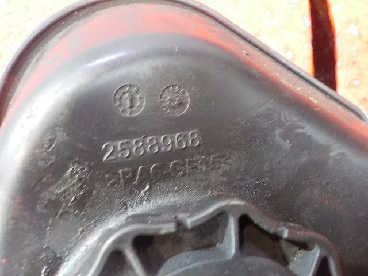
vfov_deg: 46.8
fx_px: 319
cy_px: 138
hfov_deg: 60.0
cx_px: 184
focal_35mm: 30
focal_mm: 4.1
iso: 800
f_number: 3.3
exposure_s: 1/8
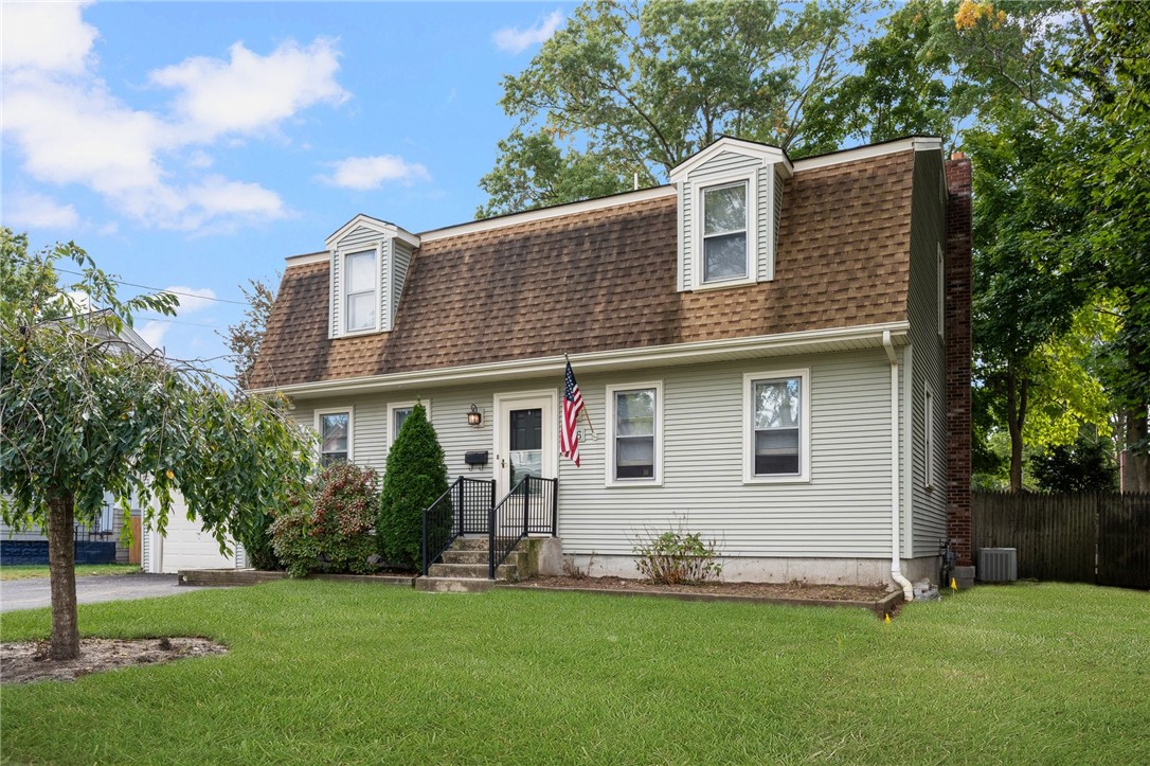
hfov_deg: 69.4
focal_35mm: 26
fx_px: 830
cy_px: 383
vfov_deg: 49.5
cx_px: 575
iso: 800
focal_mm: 26
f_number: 7.1
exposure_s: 1/640
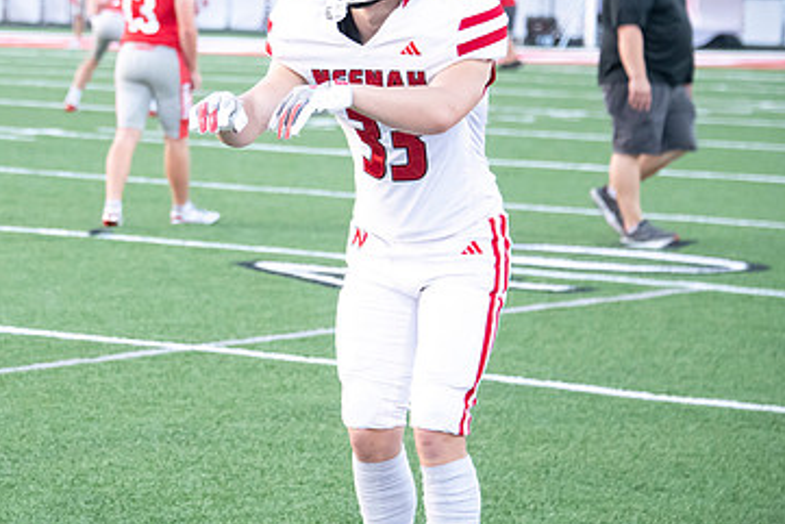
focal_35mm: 196
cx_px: 189
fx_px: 4275
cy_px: 195
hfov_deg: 10.5
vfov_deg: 7.0
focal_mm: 122
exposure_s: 1/640
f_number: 5.6
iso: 4000
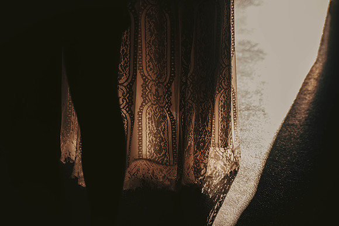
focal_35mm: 75
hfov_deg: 27.0
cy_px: 113
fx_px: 706
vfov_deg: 18.2
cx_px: 170
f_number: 2.8
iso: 320
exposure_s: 1/1600
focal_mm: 75
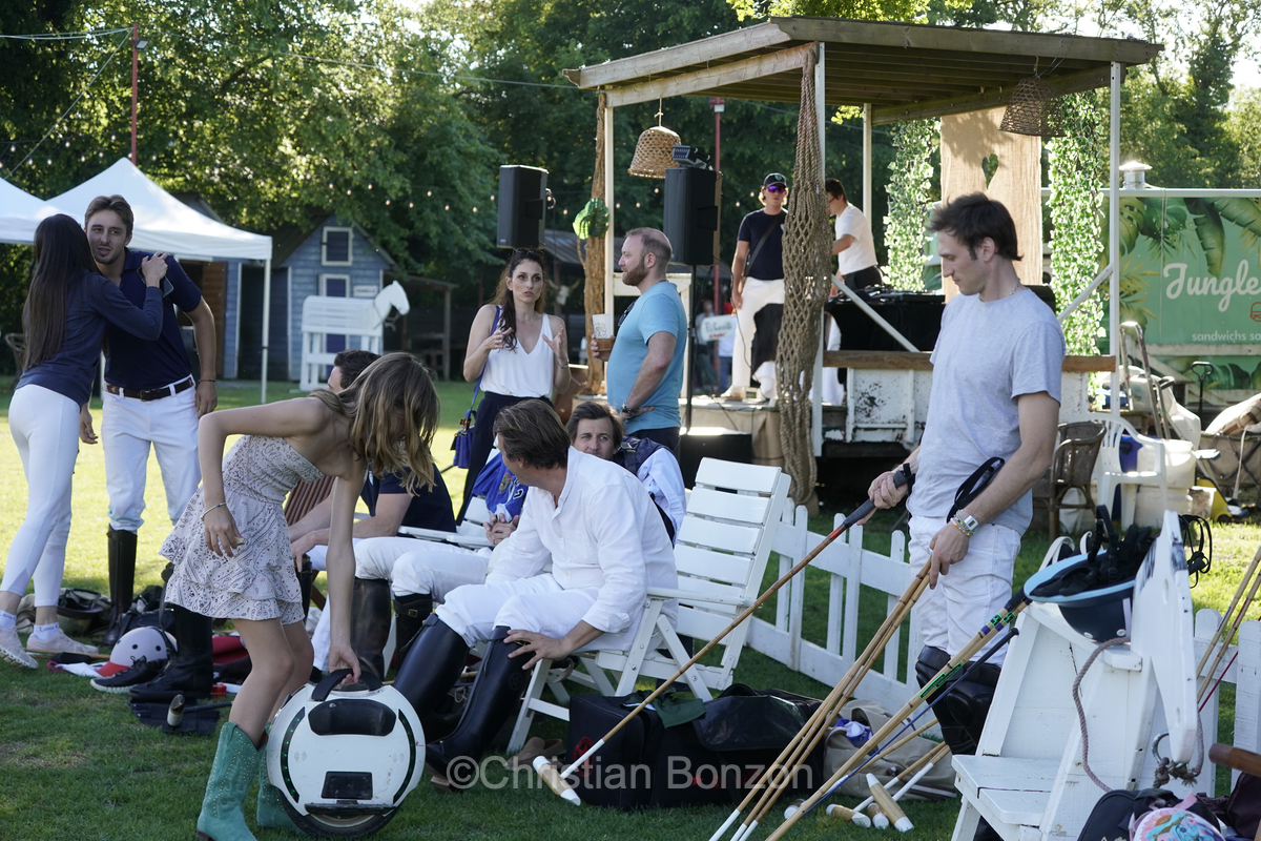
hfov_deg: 27.7
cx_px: 630
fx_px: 2557
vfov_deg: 18.7
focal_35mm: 73
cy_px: 420
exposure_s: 1/1600
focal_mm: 73
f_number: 4
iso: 800
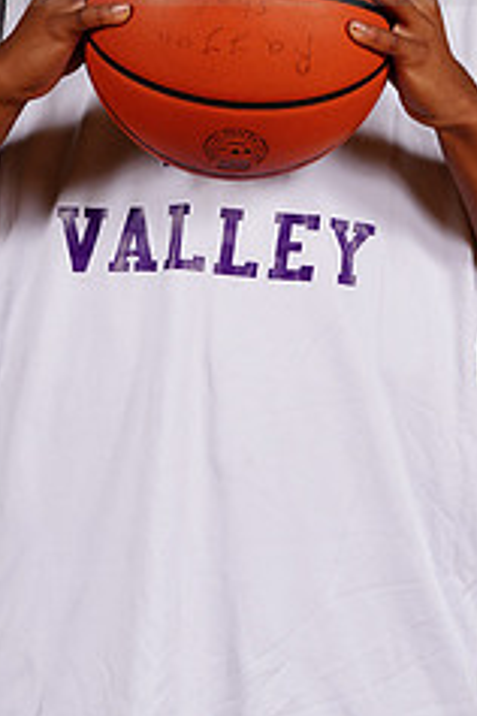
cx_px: 294
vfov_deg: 4.4
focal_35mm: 465
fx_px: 9241
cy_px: -91
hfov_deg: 3.0
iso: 200
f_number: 9
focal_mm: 190
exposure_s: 1/200
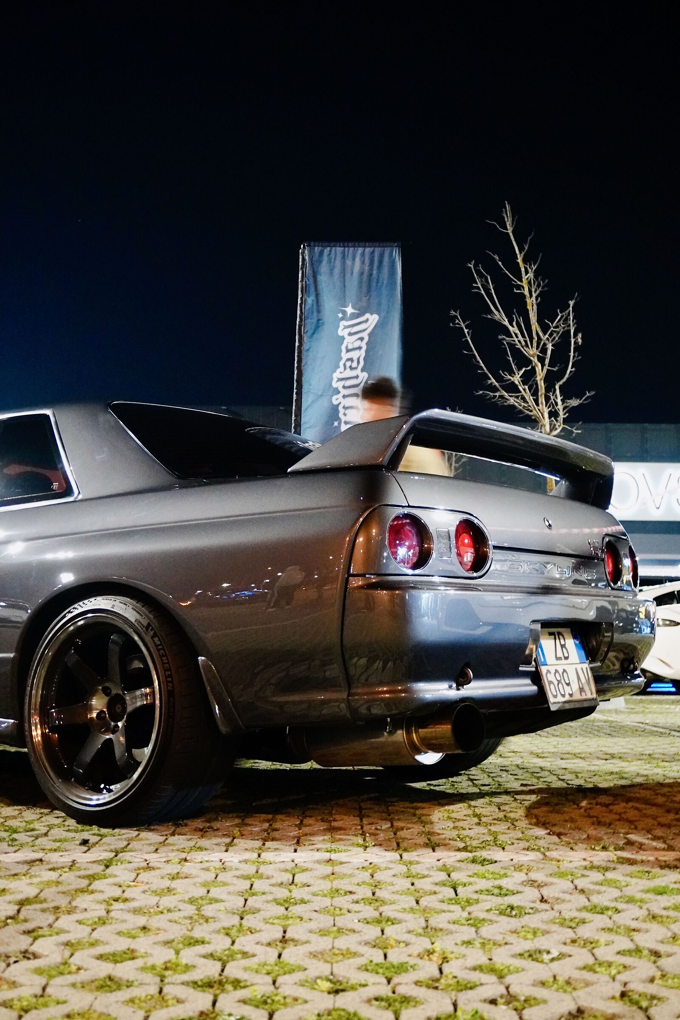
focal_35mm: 42
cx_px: 340
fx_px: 1190
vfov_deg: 46.4
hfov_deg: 31.9
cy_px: 510
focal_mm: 28
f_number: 4.5
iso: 6400
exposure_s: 1/10
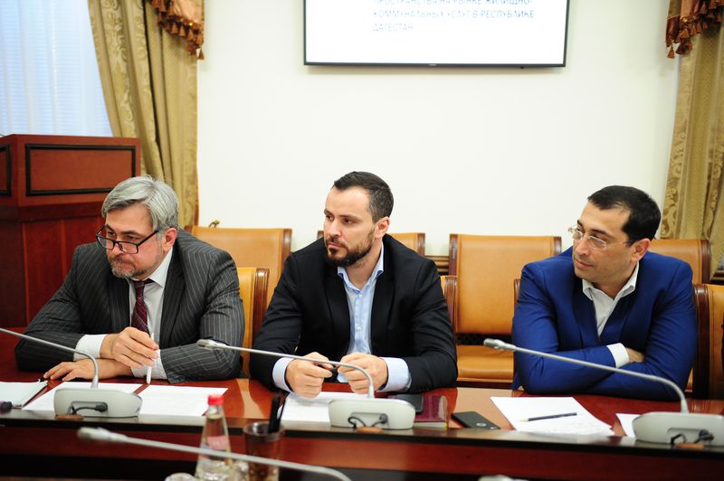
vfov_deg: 29.8
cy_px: 240
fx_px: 904
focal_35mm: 45
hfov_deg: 43.6
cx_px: 362
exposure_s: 1/250
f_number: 2.8
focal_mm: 45
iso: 3200
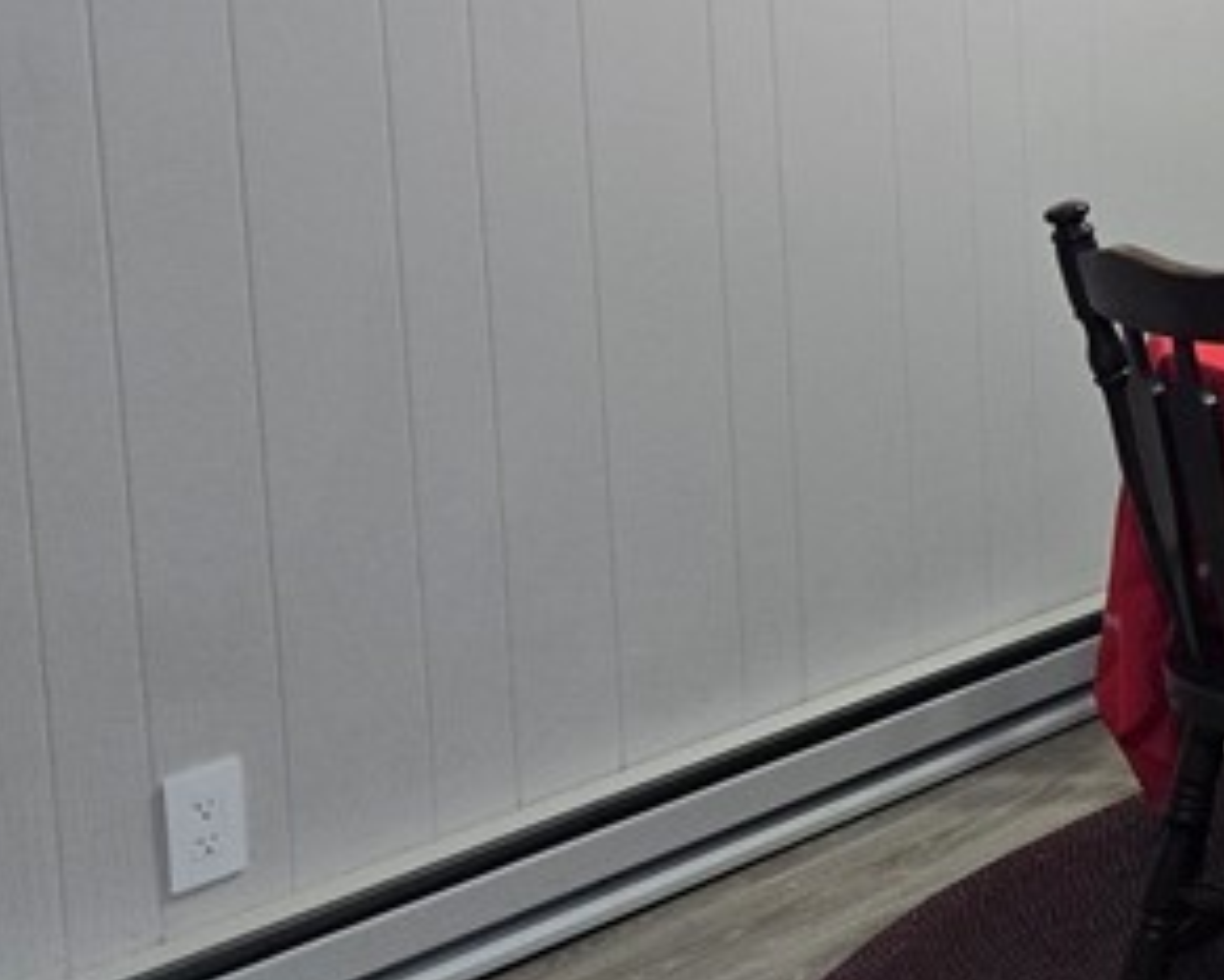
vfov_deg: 19.0
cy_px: 59
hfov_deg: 19.8
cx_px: 1985
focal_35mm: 79
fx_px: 2863
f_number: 1.8
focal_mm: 5.4
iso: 320
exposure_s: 1/120
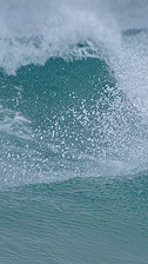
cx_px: 290
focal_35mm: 1660
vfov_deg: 1.3
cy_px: 166
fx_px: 11581
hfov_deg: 0.7
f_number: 5.6
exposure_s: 1/2000
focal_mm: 500
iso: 400
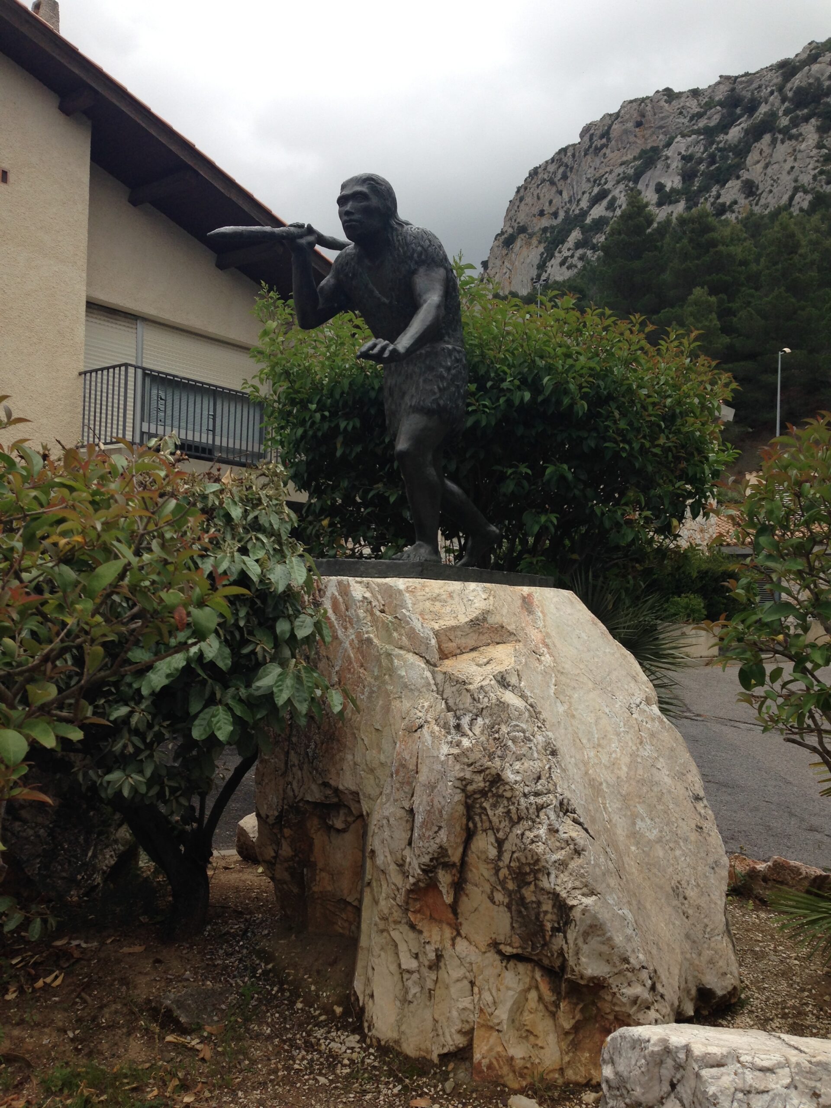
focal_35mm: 33
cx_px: 416
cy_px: 554
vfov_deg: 55.4
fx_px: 1056
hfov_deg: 42.9
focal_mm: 4.12
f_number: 2.4
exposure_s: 1/437
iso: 50
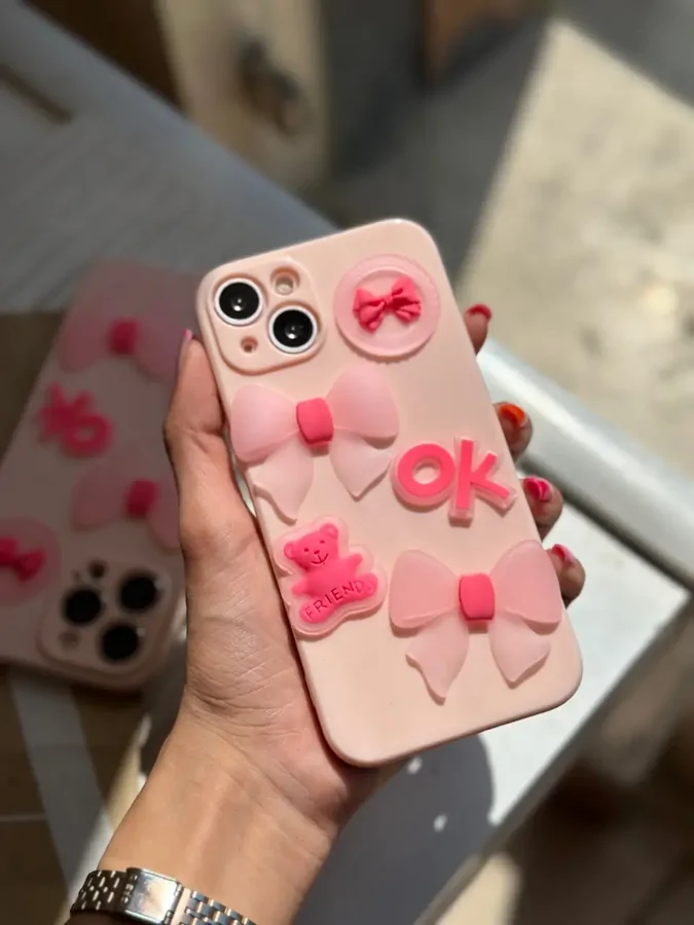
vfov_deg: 39.7
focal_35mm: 48
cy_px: 462
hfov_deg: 30.3
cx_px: 347
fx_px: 1283
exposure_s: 1/10870
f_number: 1.78
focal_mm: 6.86
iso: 80
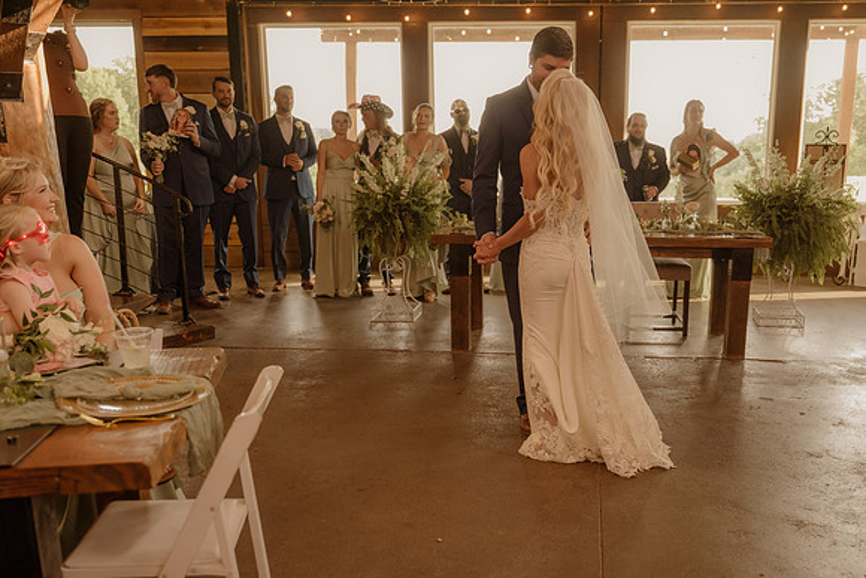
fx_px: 883
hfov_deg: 51.9
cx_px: 516
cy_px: 343
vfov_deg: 36.1
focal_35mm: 37
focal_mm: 30.5
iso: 1000
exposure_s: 1/250
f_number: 2.8
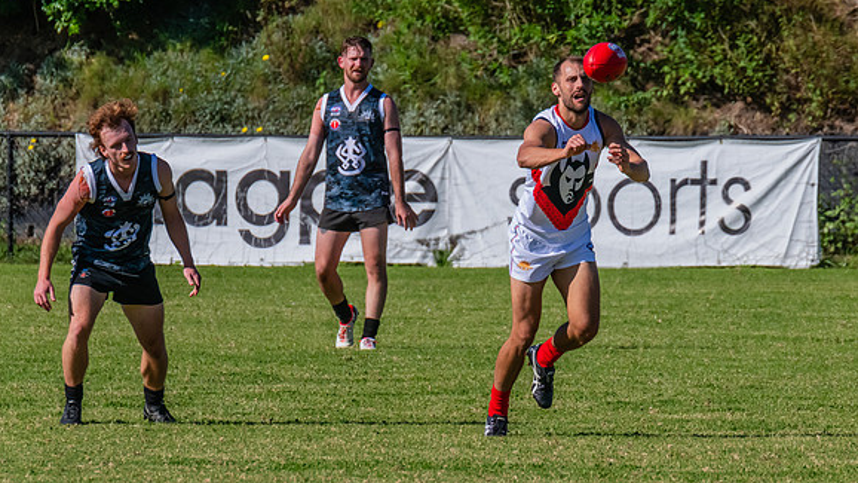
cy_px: 319
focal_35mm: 850
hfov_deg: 2.5
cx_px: 573
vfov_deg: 1.4
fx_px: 19336
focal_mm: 600
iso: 1600
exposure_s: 1/1600
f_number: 18
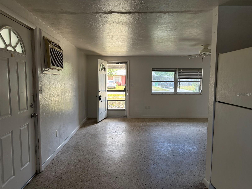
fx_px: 175
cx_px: 126
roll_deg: +0.0
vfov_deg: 56.8
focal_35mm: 24
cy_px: 94
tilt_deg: -4.2
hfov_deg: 71.6
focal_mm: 6.76
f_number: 1.78
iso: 160
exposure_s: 1/232
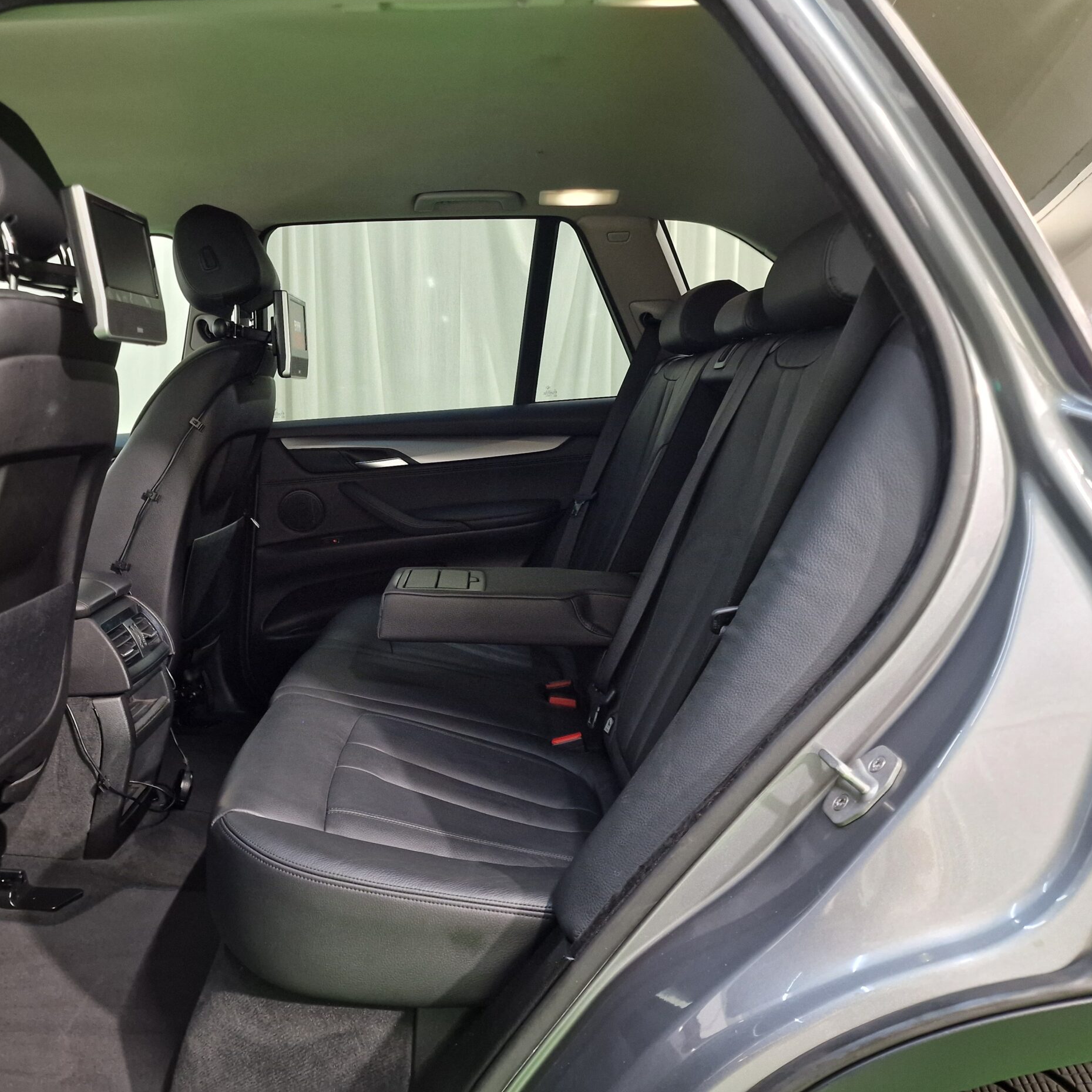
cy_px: 529
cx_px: 432
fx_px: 999
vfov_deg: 57.3
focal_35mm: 28
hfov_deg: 56.8
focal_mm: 6.4
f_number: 1.8
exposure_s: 1/33
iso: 400
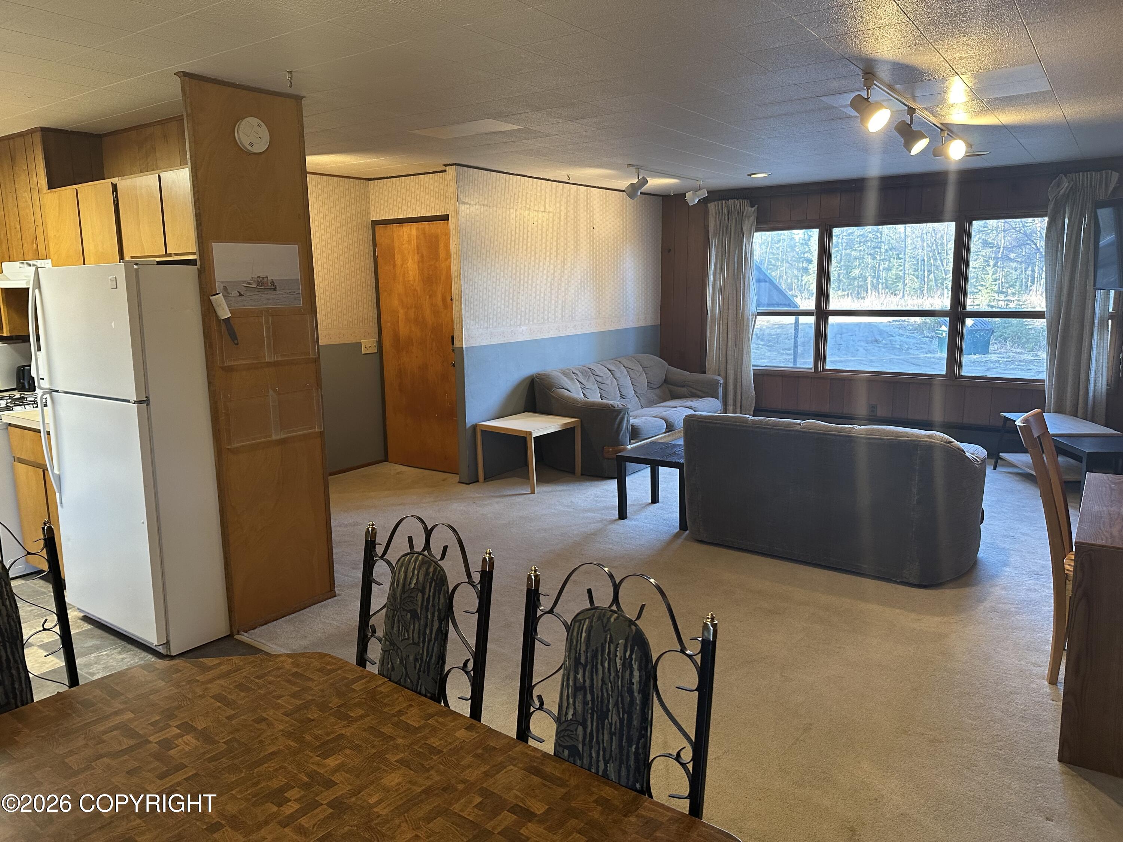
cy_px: 421
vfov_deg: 56.8
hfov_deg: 71.6
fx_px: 779
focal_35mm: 24
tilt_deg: -9.5
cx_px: 562
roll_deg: +0.9
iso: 200
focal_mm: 6.86
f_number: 1.78
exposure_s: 1/60
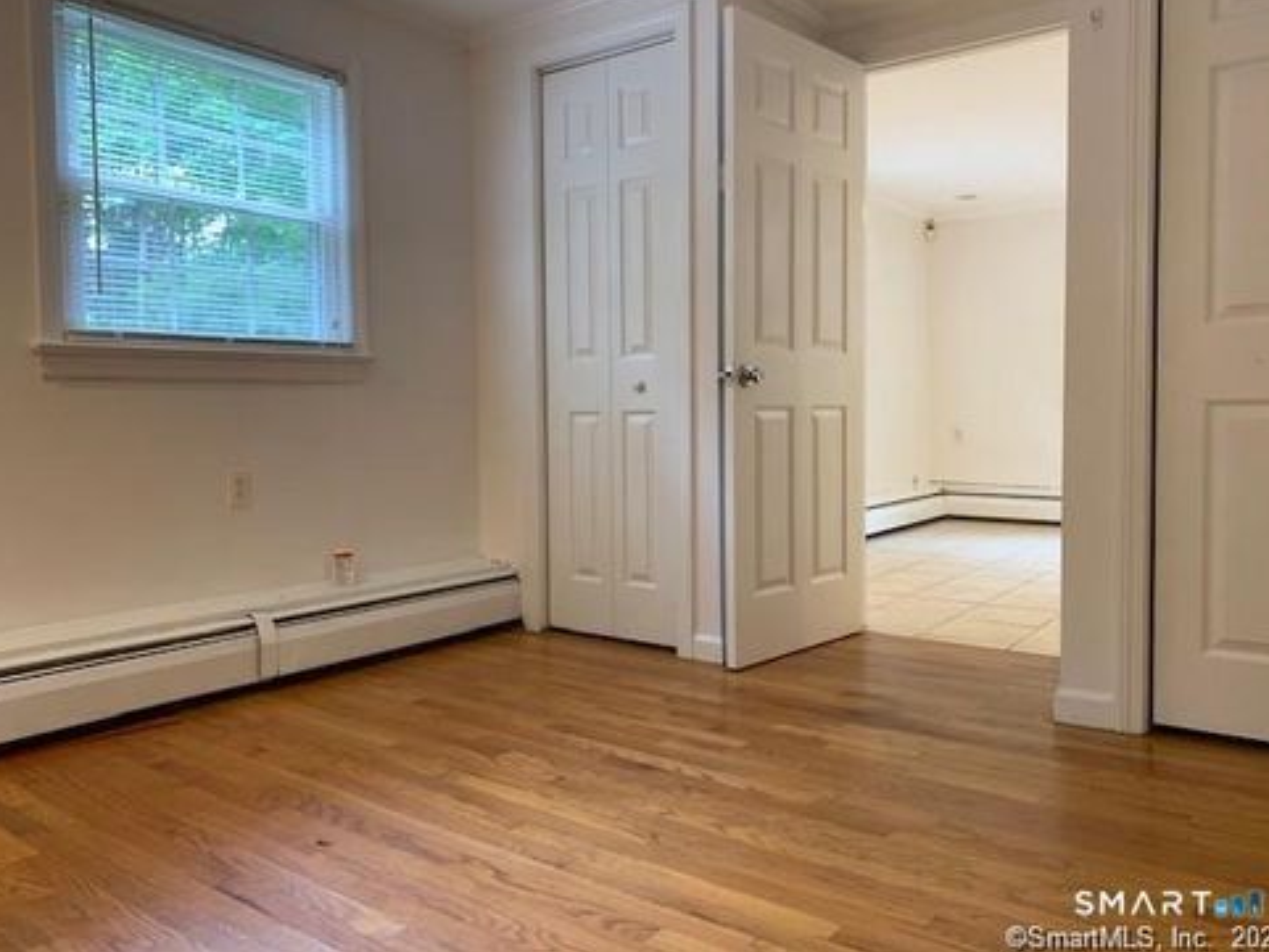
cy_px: 463
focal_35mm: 27
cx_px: 644
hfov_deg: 65.3
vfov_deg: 51.4
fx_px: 990
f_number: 1.8
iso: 64
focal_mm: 4.25
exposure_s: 1/60
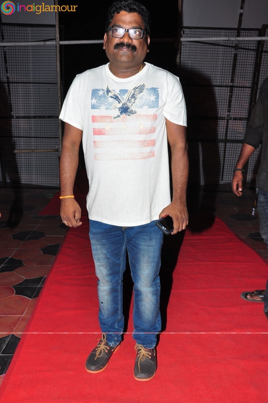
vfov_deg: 57.3
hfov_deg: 39.9
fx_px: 370
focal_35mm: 33
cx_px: 134
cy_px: 202
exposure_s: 1/125
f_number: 11
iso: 500
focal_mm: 22
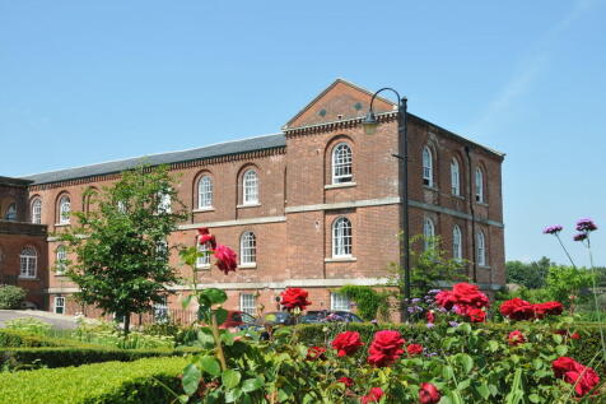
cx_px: 303
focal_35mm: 42
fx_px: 707
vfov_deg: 31.9
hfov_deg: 46.4
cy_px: 202
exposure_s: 1/60
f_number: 16
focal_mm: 28
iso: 200
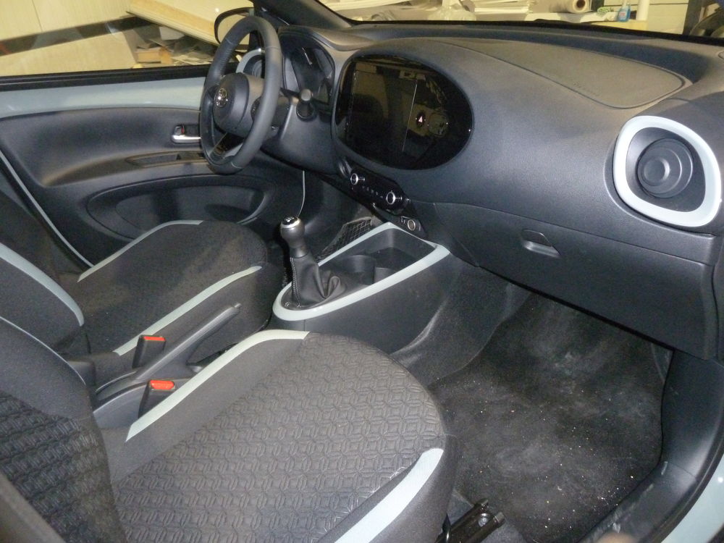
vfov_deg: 54.9
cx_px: 362
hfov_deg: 69.4
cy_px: 272
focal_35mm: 25
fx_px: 523
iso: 640
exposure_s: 1/30
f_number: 3.3
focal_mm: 4.1
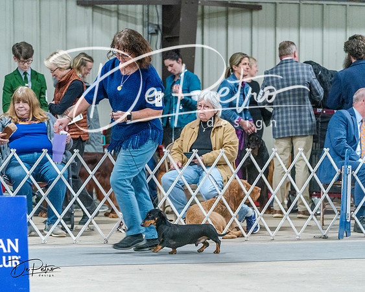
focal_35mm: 150
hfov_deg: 12.9
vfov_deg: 10.3
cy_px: 146
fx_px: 1617
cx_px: 182
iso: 6400
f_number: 3.5
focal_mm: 133
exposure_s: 1/200
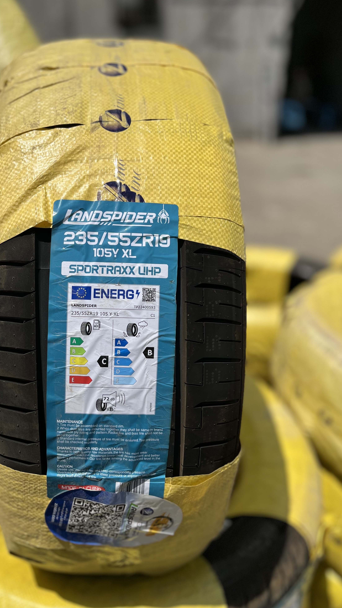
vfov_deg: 66.1
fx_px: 468
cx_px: 120
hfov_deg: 39.8
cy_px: 307
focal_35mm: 29
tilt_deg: -24.6
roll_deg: +1.2
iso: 50
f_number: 1.6
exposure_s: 1/6173
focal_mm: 5.1
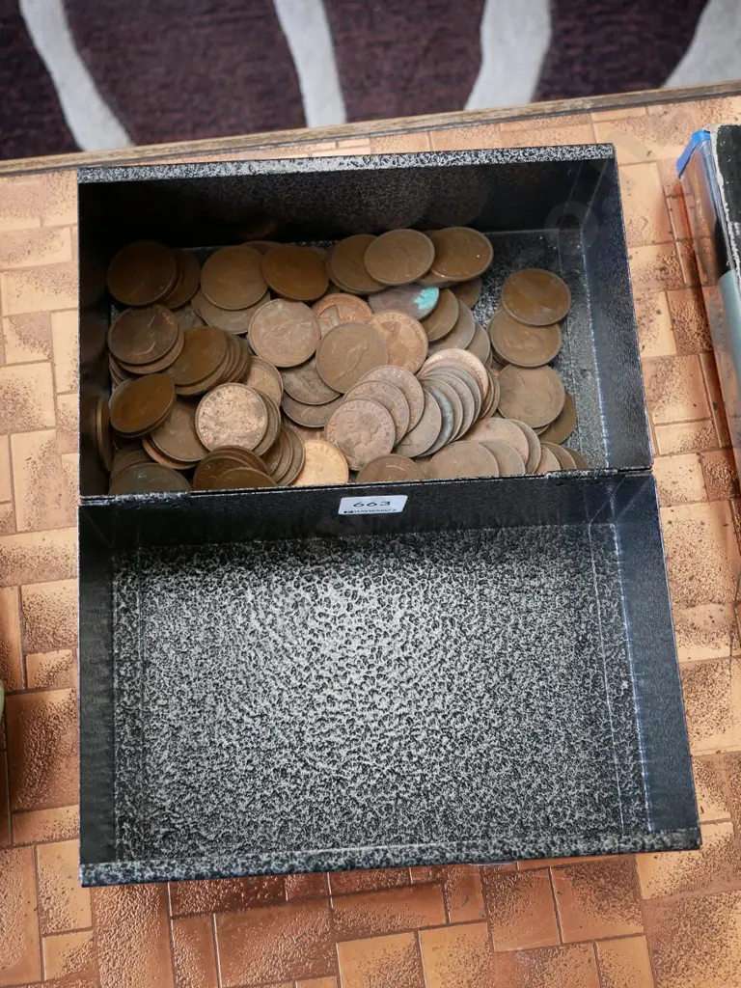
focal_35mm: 44
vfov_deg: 42.9
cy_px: 494
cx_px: 370
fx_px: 1256
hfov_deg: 32.9
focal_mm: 22
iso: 1250
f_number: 4.2
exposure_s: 1/60
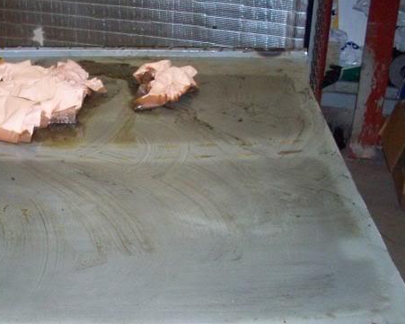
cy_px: 191
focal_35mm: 64
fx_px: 767
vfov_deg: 23.8
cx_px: 108
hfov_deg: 29.2
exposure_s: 1/45
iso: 200
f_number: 2.8
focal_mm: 6.2
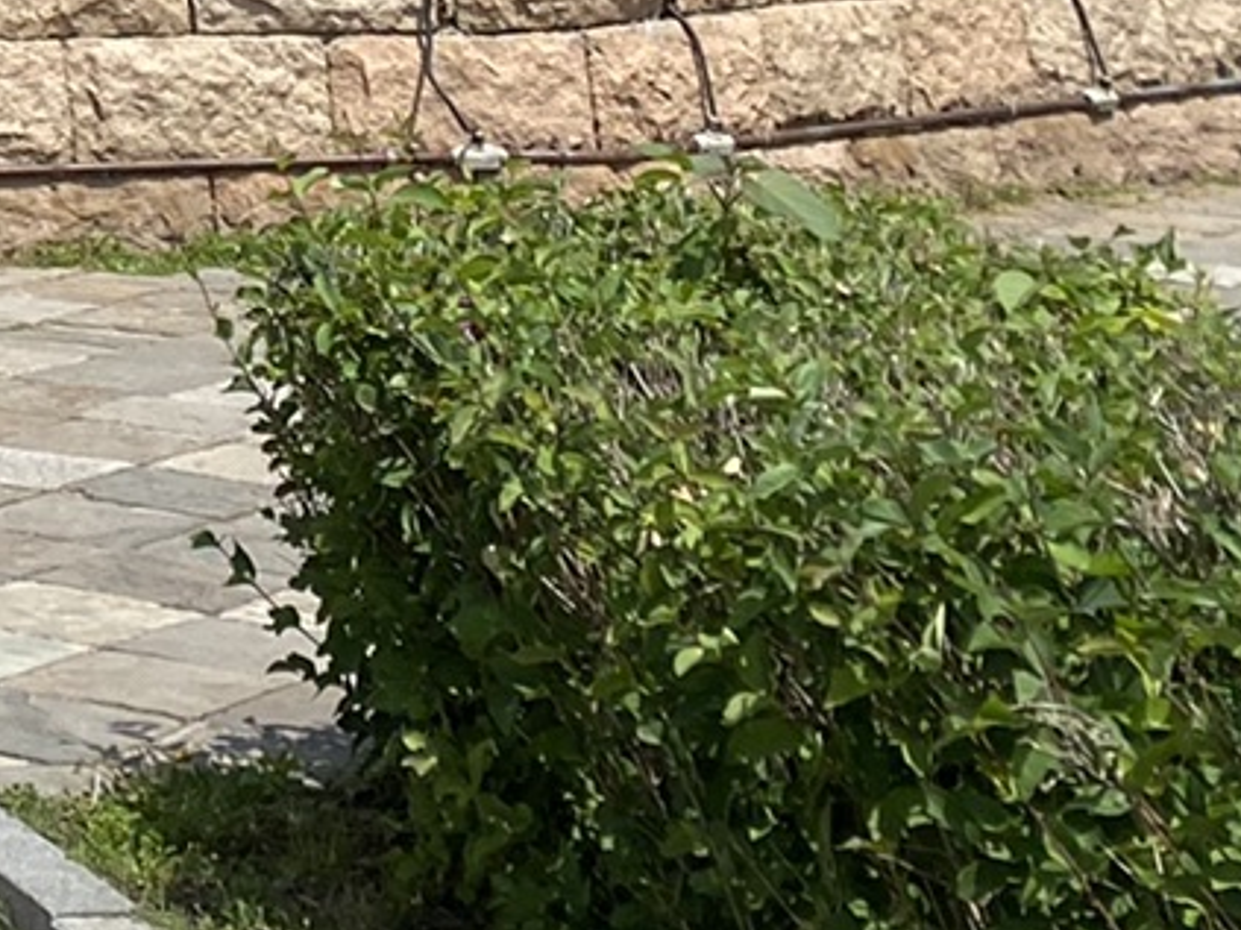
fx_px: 4408
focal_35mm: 123
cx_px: -1350
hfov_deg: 13.4
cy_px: -1218
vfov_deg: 10.5
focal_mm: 4.25
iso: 32
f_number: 1.8
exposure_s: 1/2513
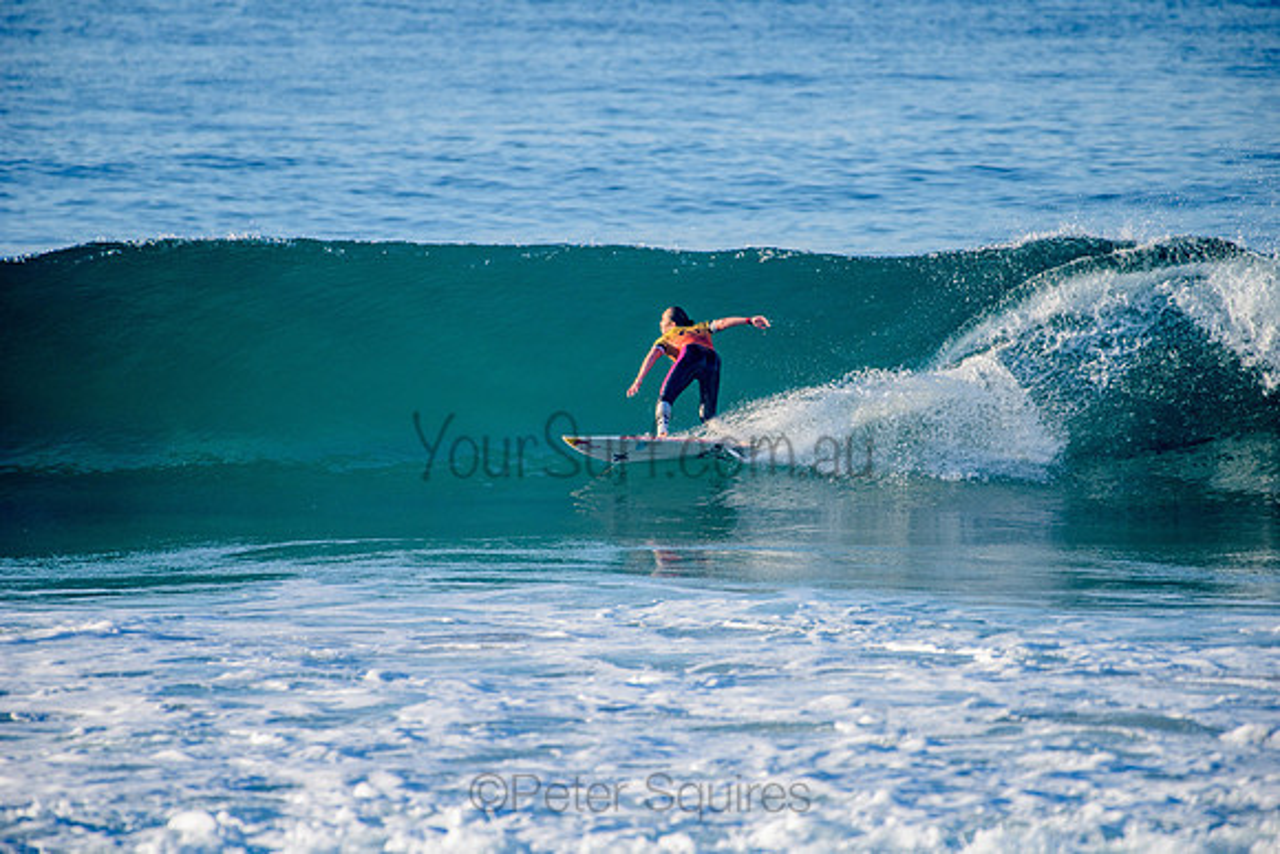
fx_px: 17781
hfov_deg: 4.1
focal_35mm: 500
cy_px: 427
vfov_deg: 2.8
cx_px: 640
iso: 320
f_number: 5.6
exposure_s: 1/1600
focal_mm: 500
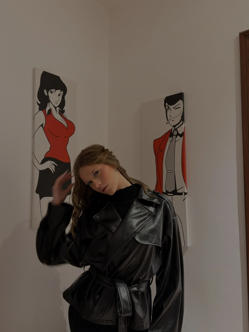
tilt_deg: +4.4
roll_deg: +0.6
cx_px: 124
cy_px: 166
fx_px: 230
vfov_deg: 71.6
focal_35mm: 24
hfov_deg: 56.8
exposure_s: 1/50
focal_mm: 6.76
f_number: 1.78
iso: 640
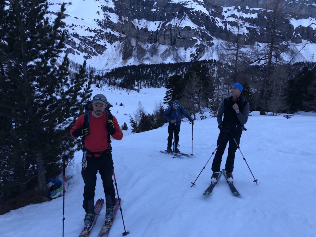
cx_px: 158
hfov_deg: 63.4
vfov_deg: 49.7
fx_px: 256
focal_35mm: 28
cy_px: 118
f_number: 1.8
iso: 40
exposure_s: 1/17
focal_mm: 4
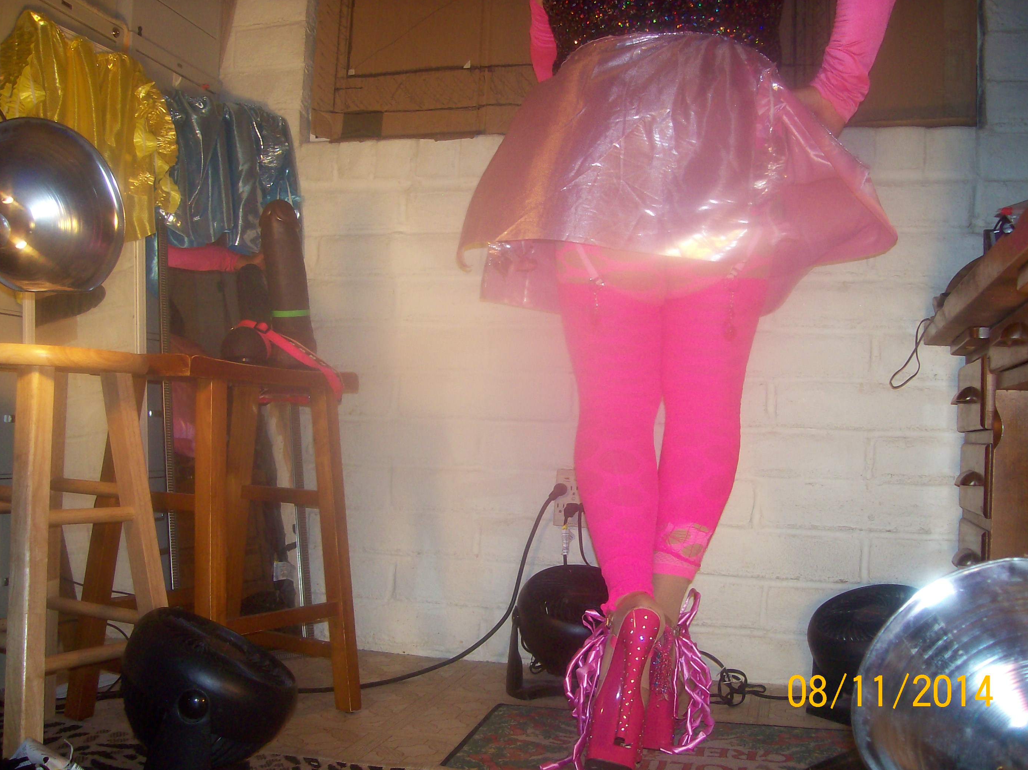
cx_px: 519
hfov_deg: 50.2
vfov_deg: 38.6
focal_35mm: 37
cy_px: 392
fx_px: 1098
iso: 80
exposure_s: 1/64
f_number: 2.7
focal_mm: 6
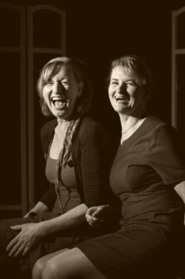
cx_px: 92
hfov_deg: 16.1
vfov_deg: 23.9
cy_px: 140
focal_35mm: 85
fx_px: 656
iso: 2500
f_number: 6.3
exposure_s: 1/320
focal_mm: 85
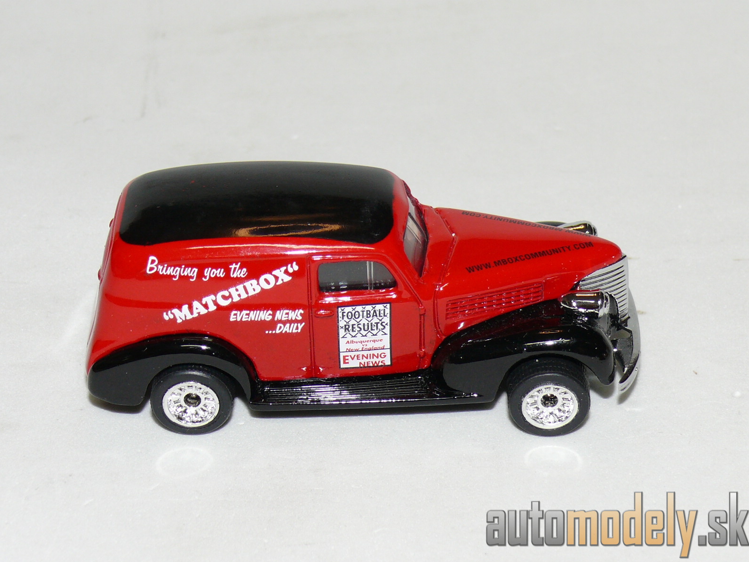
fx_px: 2078
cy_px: 280
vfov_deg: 15.4
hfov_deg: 20.4
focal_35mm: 96
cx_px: 377
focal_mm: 12.8
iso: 100
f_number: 4
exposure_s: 1/30
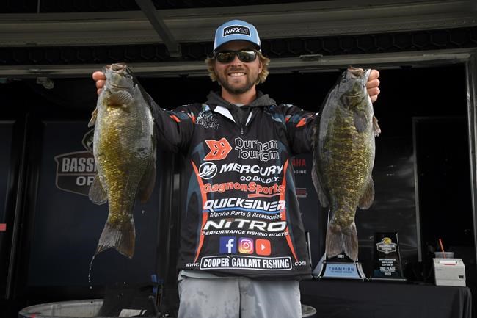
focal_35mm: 44
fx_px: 583
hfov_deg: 44.5
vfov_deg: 30.5
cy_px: 159
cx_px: 238
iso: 800
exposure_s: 1/400
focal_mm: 44
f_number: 9
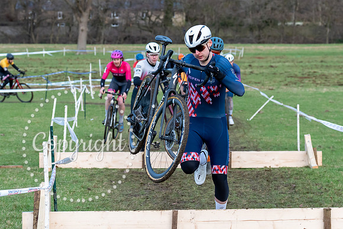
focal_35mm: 128
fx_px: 1224
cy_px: 71
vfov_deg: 10.7
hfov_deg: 15.9
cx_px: 197
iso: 2000
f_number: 4
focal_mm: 70
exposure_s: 1/1000
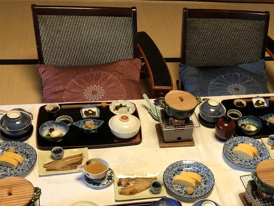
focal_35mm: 52
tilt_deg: -46.3
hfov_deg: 36.0
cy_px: 179
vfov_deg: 27.2
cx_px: 202
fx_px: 412
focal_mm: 3.99
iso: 40
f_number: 1.8
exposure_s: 1/15
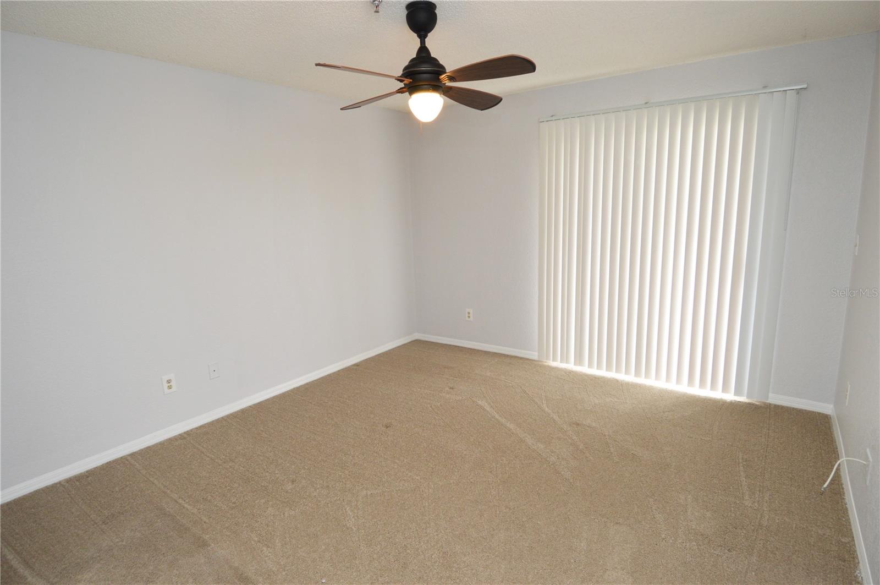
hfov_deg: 90.1
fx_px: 440
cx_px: 440
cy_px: 292
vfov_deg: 67.3
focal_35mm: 18
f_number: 4
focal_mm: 12
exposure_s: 1/60
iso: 640
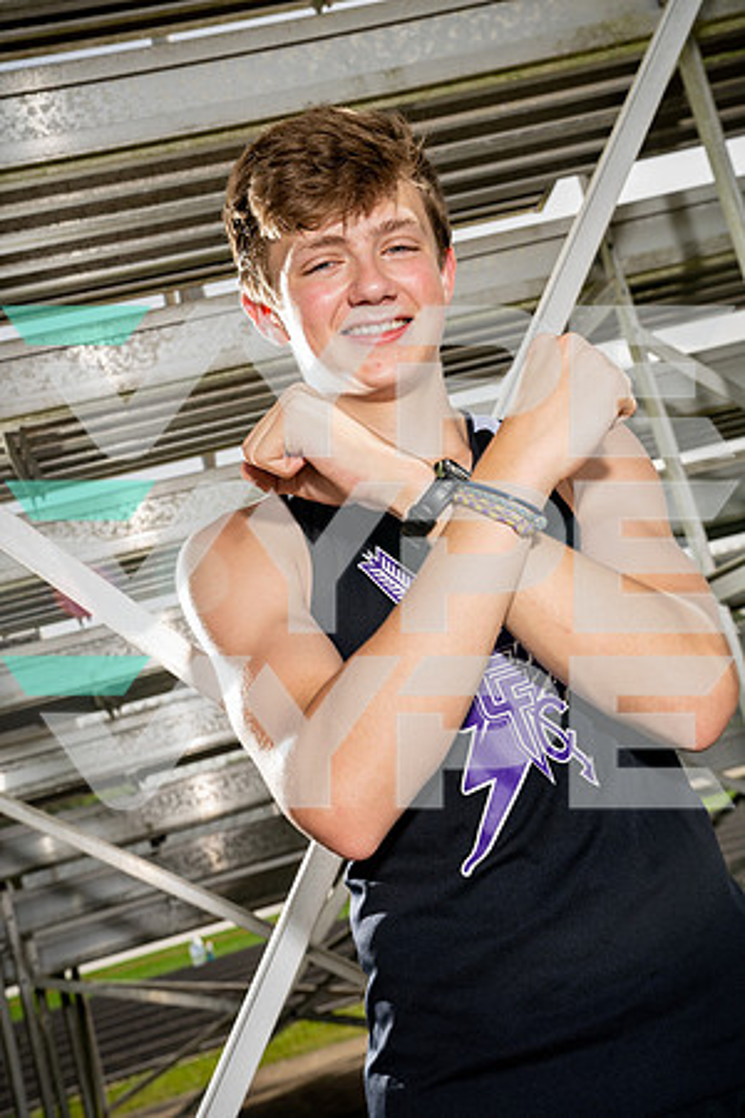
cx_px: 372
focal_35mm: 48
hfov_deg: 28.1
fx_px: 1490
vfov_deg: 41.1
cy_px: 559
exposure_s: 1/250
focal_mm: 48
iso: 100
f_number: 8
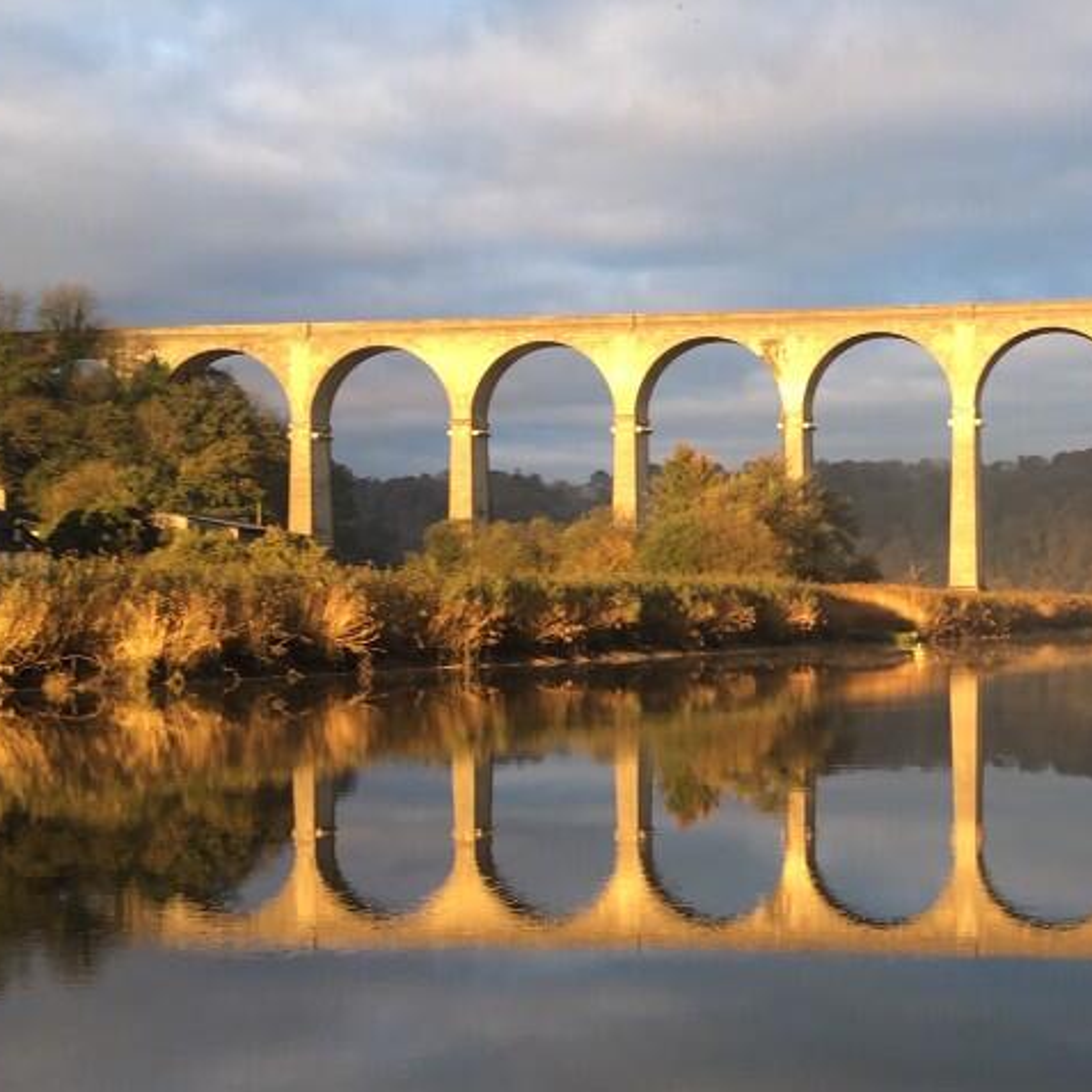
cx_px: 957
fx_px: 1963
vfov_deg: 31.0
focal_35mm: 55
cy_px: 657
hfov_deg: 29.9
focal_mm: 4.15
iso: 25
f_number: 2.2
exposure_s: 1/108
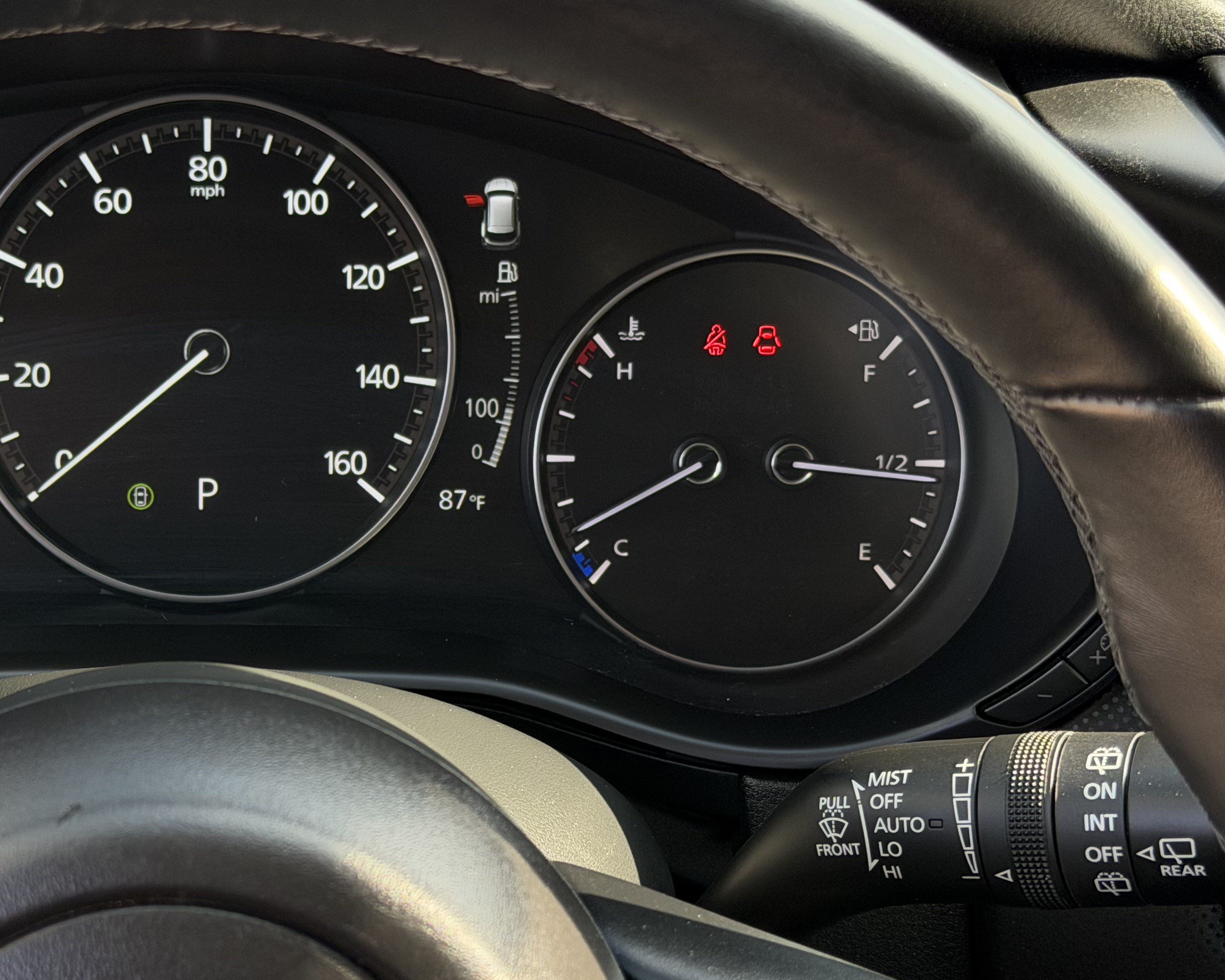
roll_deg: -0.9
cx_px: 272
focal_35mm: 78
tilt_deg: -26.4
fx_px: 2828
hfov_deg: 24.1
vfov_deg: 19.7
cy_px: 502
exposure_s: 1/215
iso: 125
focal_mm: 6.76
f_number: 1.78
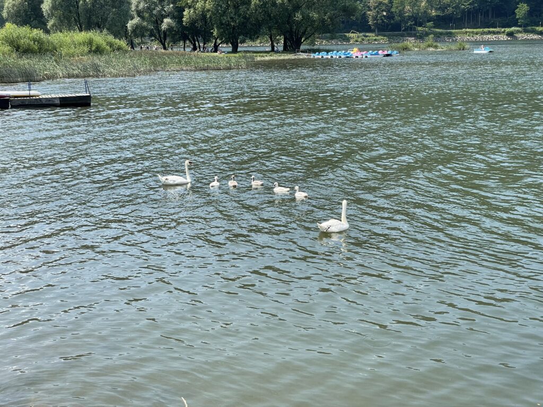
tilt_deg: -11.5
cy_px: 204
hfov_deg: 36.8
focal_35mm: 52
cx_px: 272
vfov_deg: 28.0
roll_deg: +0.9
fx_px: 816
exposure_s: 1/888
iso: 25
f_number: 2
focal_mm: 6
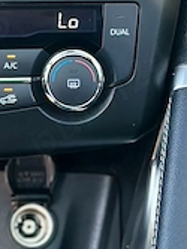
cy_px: -94
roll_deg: -1.1
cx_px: 19
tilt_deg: -20.1
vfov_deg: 8.4
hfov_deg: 6.4
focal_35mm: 231
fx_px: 1660
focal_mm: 6.86
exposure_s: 1/248
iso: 100
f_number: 1.78
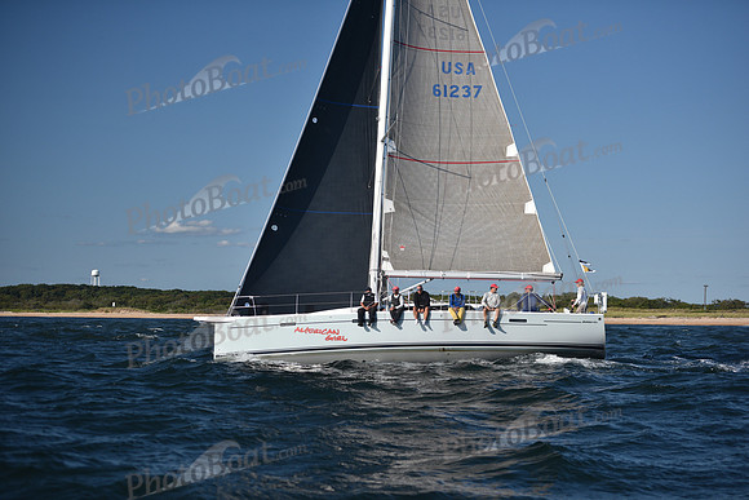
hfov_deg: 28.8
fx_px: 1457
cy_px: 250
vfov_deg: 19.5
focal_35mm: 70
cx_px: 374
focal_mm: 70
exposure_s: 1/3200
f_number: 2.8
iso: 250
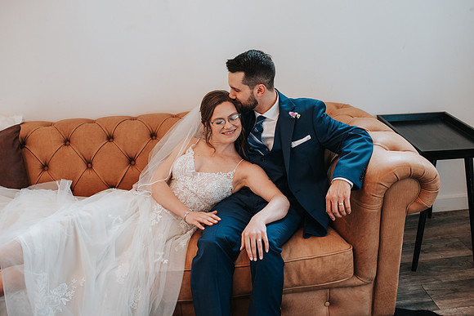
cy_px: 149
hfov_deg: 52.0
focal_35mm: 37
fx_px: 486
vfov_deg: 36.0
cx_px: 237
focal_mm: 35
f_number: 3.2
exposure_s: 1/125
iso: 1000
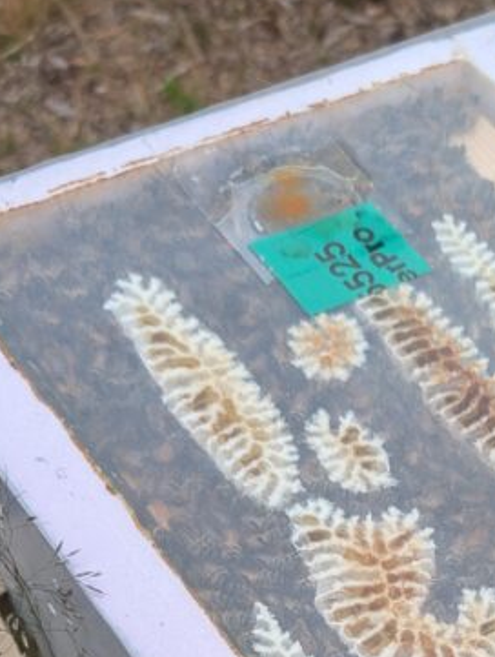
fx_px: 1293
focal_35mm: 68
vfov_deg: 25.2
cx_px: 492
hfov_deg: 21.0
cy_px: 821
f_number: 1.68
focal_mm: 6.9
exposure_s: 1/86.6
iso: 23
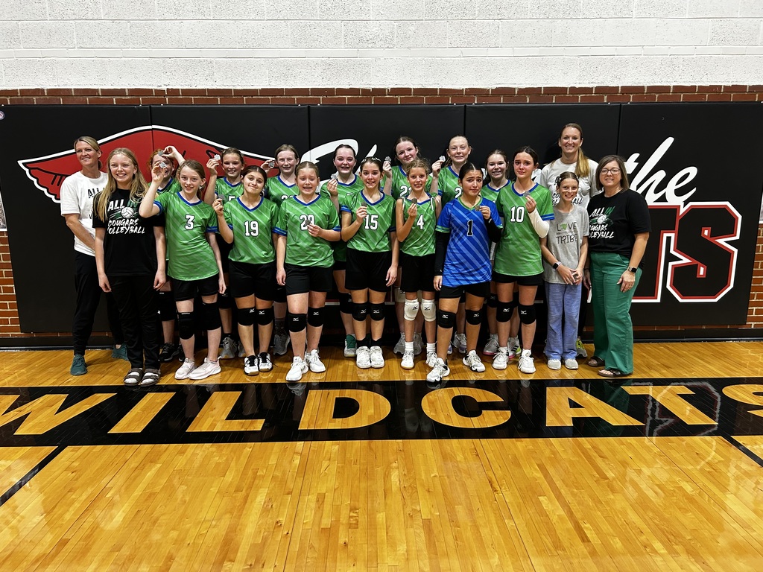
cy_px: 286
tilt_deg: -11.3
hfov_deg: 67.3
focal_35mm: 26
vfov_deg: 53.1
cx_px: 382
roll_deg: +0.4
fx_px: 573
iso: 160
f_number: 1.5
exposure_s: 1/60
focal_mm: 5.7
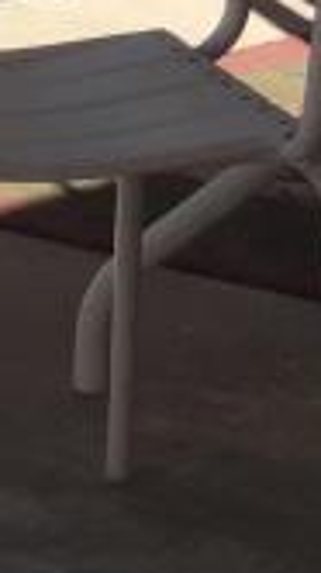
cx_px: -1022
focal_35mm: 195
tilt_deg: -5.1
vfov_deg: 10.6
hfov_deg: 5.4
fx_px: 2960
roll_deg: +1.2
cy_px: -314
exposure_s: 1/1789
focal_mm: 4.15
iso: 25
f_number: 2.2
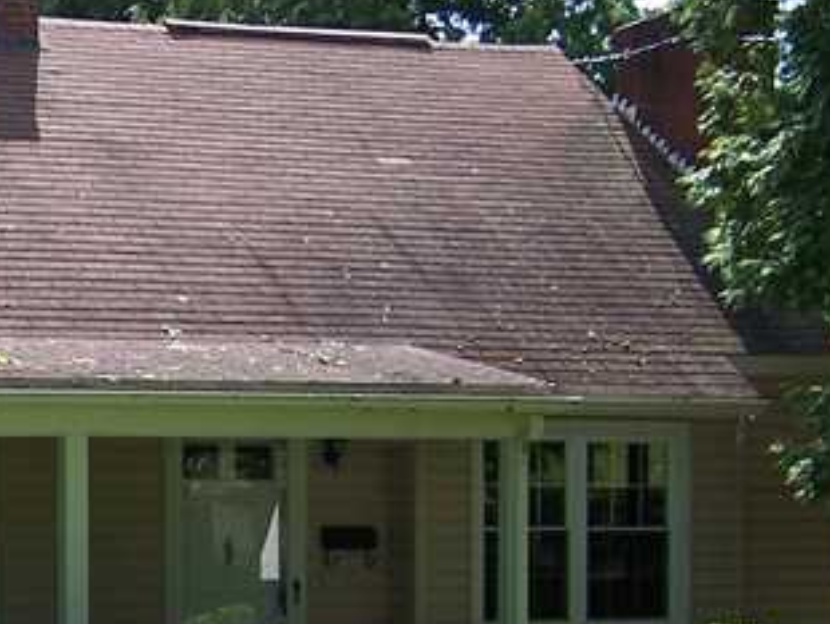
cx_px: -163
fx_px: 2352
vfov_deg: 15.0
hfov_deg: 18.9
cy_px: 554
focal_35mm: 98
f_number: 2.8
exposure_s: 1/350
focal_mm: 6.3
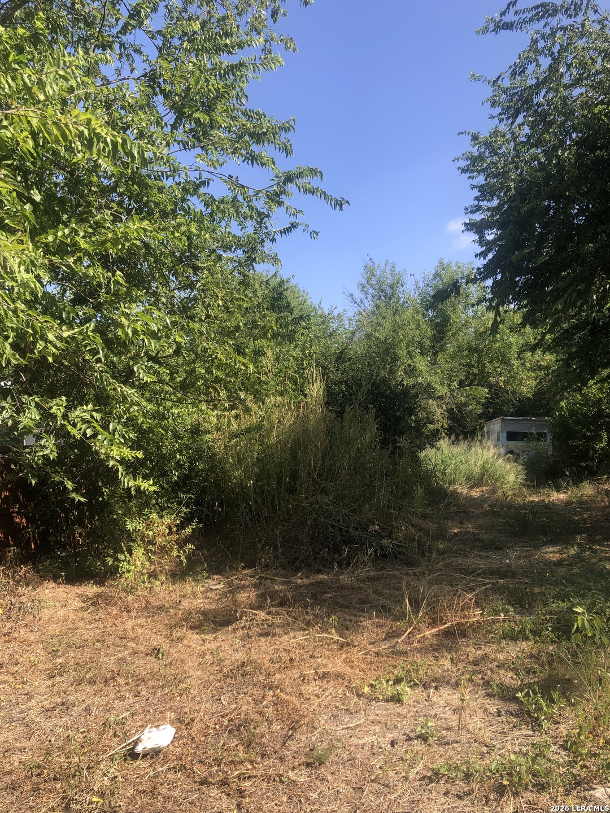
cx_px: 305
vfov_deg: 63.4
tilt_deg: +7.0
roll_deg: -1.0
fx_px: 658
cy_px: 406
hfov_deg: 49.7
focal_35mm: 28
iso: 20
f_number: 1.8
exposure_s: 1/852
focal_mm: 3.99
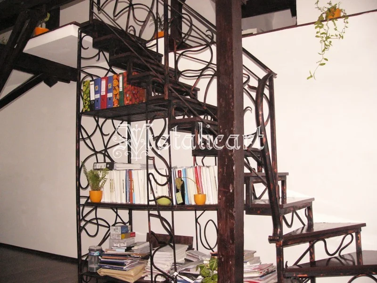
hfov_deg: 51.4
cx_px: 188
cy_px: 142
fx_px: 392
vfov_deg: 39.7
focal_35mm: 36
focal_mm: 6
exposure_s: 1/60
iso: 400
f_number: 2.8
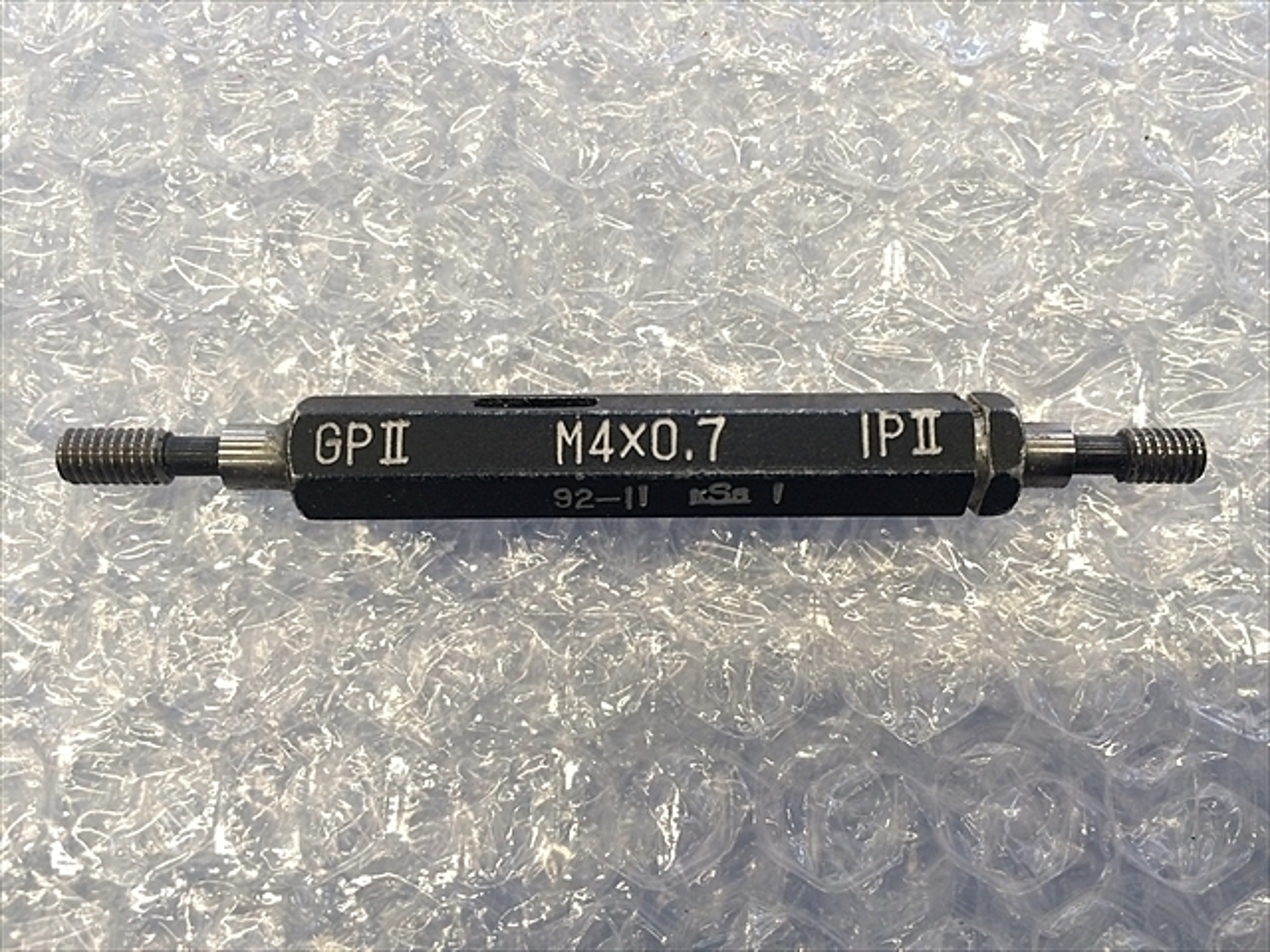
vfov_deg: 48.2
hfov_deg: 61.7
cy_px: 476
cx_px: 635
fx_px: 1064
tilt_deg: -80.3
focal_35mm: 29
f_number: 2.2
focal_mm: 4.15
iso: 40
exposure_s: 1/30
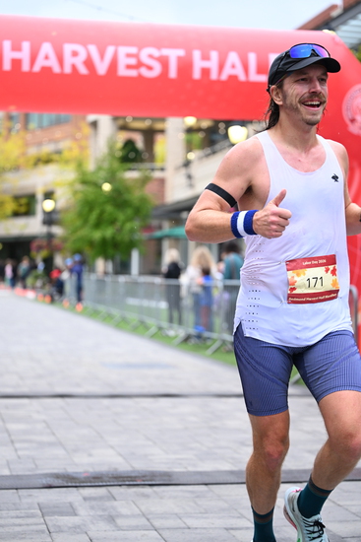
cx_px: 180
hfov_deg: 19.5
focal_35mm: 70
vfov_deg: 28.8
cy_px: 271
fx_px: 1052
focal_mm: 70
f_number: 2.8
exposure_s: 1/1250
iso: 1250
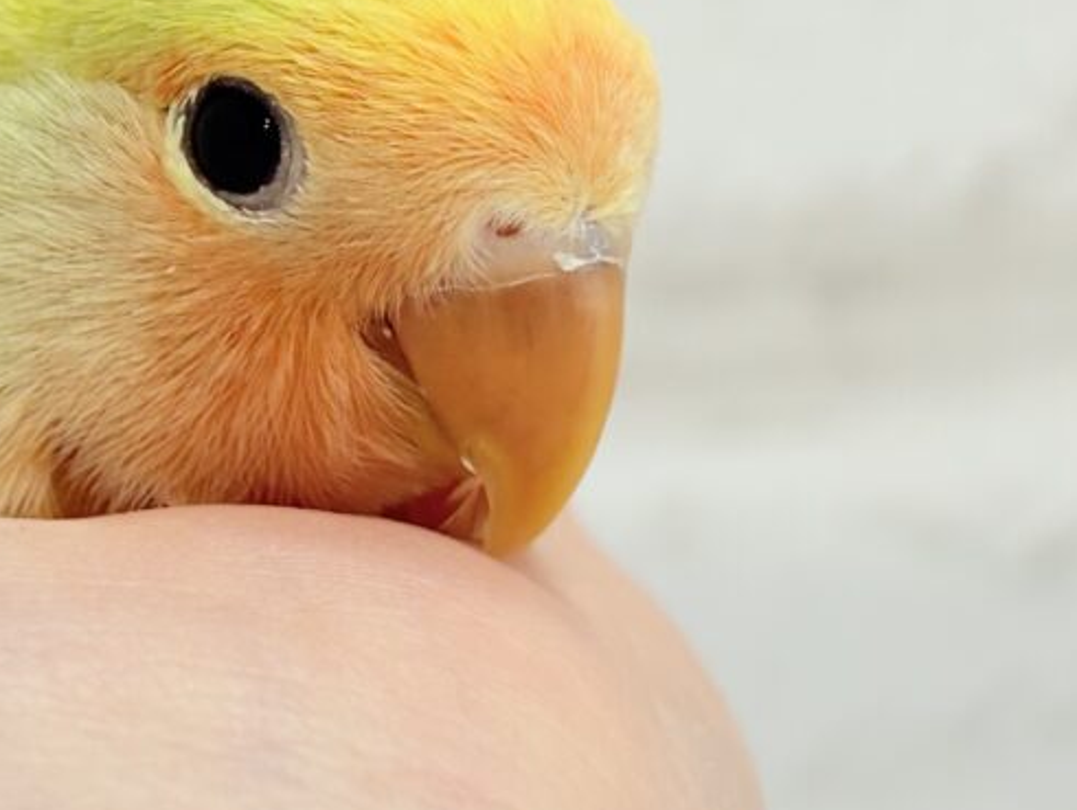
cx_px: 158
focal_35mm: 127
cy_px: 250
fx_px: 3954
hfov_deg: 15.4
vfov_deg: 11.7
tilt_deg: -7.3
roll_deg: -1.4
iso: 64
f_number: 1.6
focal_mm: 5.96
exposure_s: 1/100
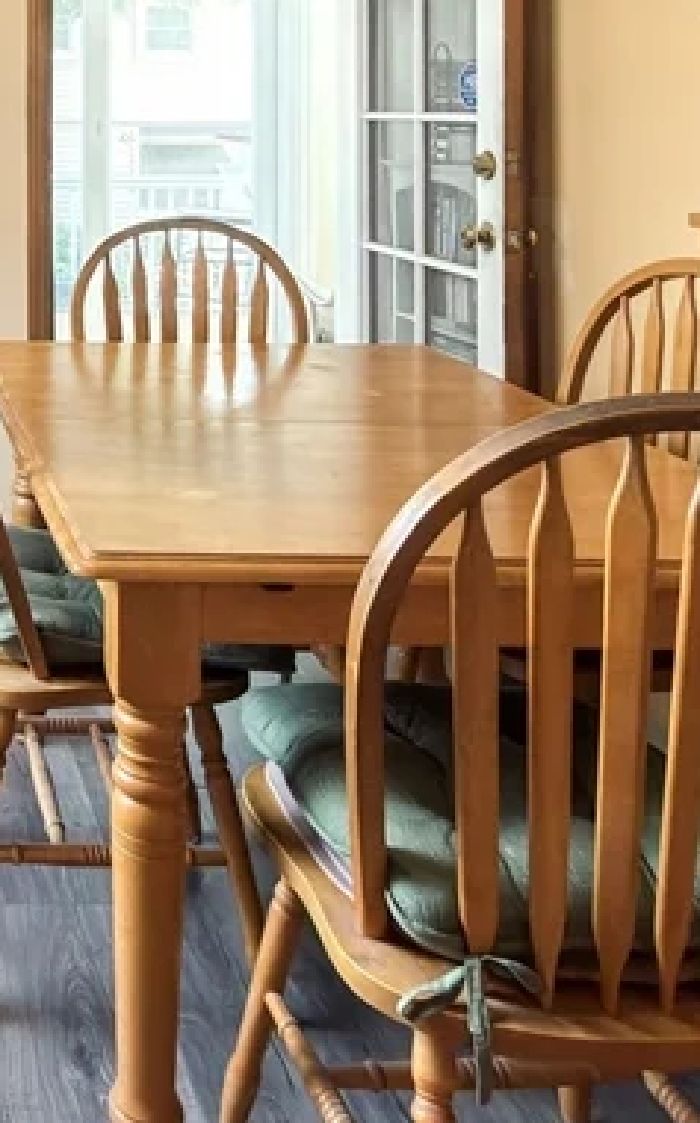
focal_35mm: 40
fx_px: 1223
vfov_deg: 45.8
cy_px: 165
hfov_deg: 26.8
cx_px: -216
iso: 80
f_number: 2.2
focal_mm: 2.22
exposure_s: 1/30
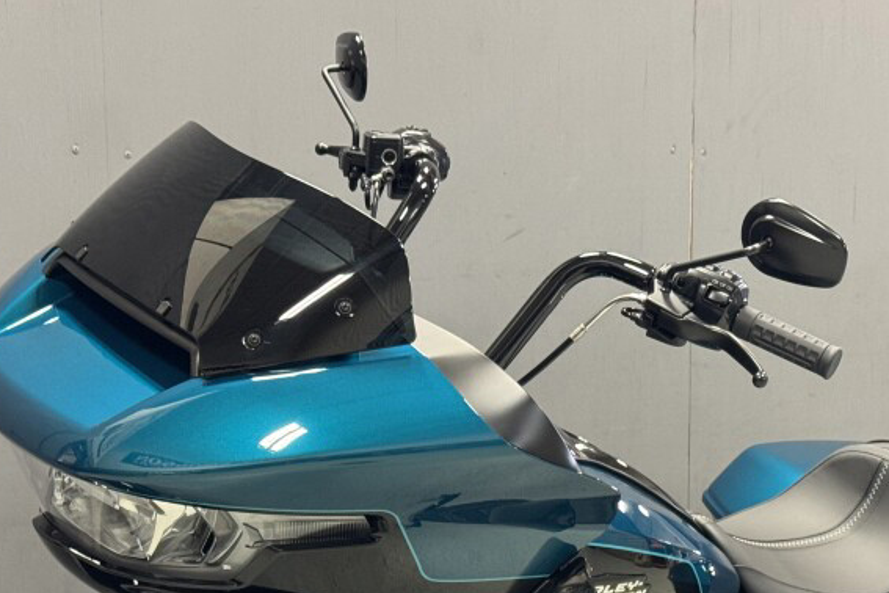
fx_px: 2321
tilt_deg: -10.9
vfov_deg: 14.3
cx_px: 512
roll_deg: -0.2
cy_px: 624
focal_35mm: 94
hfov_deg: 21.7
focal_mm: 6.76
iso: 250
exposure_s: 1/40
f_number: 1.78
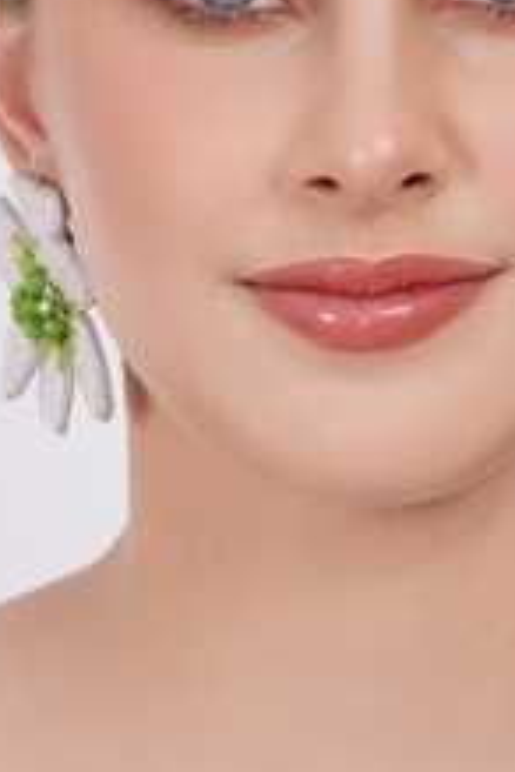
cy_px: 249
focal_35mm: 479
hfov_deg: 2.9
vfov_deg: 4.3
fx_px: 10278
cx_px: 342
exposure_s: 1/125
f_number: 11
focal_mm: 200
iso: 200
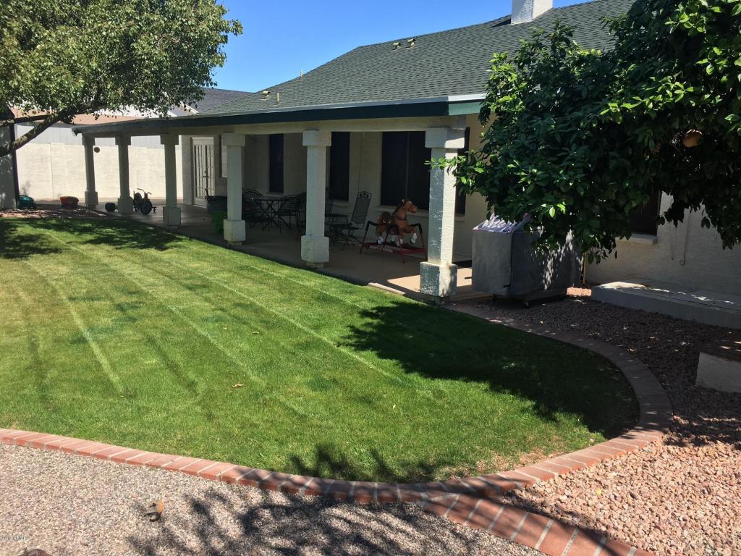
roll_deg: -2.1
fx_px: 621
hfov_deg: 61.7
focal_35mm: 29
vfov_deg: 48.2
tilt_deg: -9.3
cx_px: 370
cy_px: 278
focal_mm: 4.15
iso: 25
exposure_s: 1/1099
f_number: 2.2
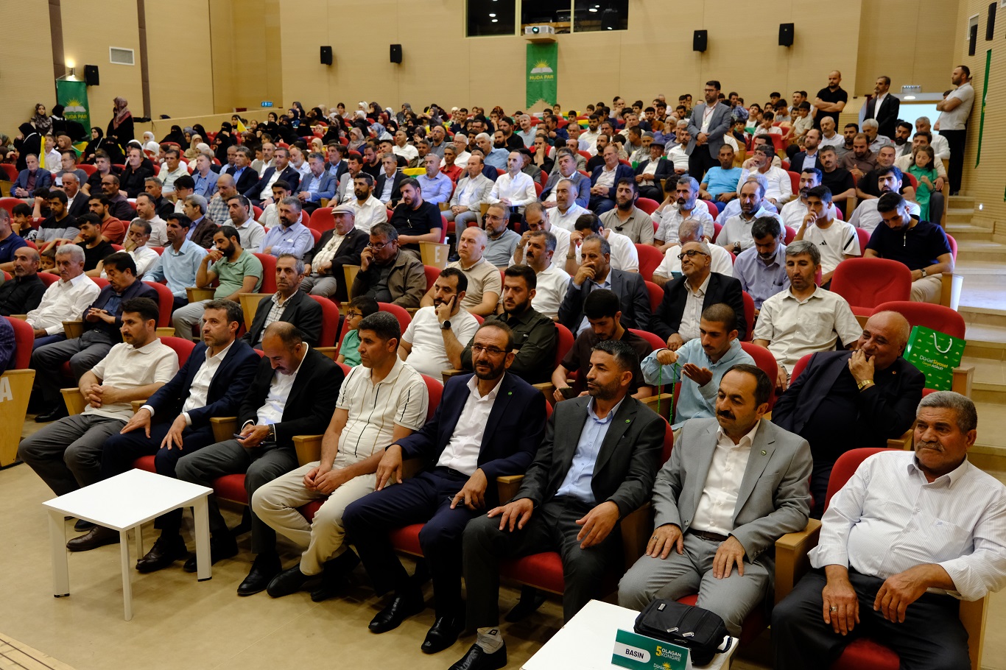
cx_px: 503
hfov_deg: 58.7
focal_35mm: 32
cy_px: 335
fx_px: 894
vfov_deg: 41.1
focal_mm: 21.2
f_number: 4
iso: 1600
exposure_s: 1/50
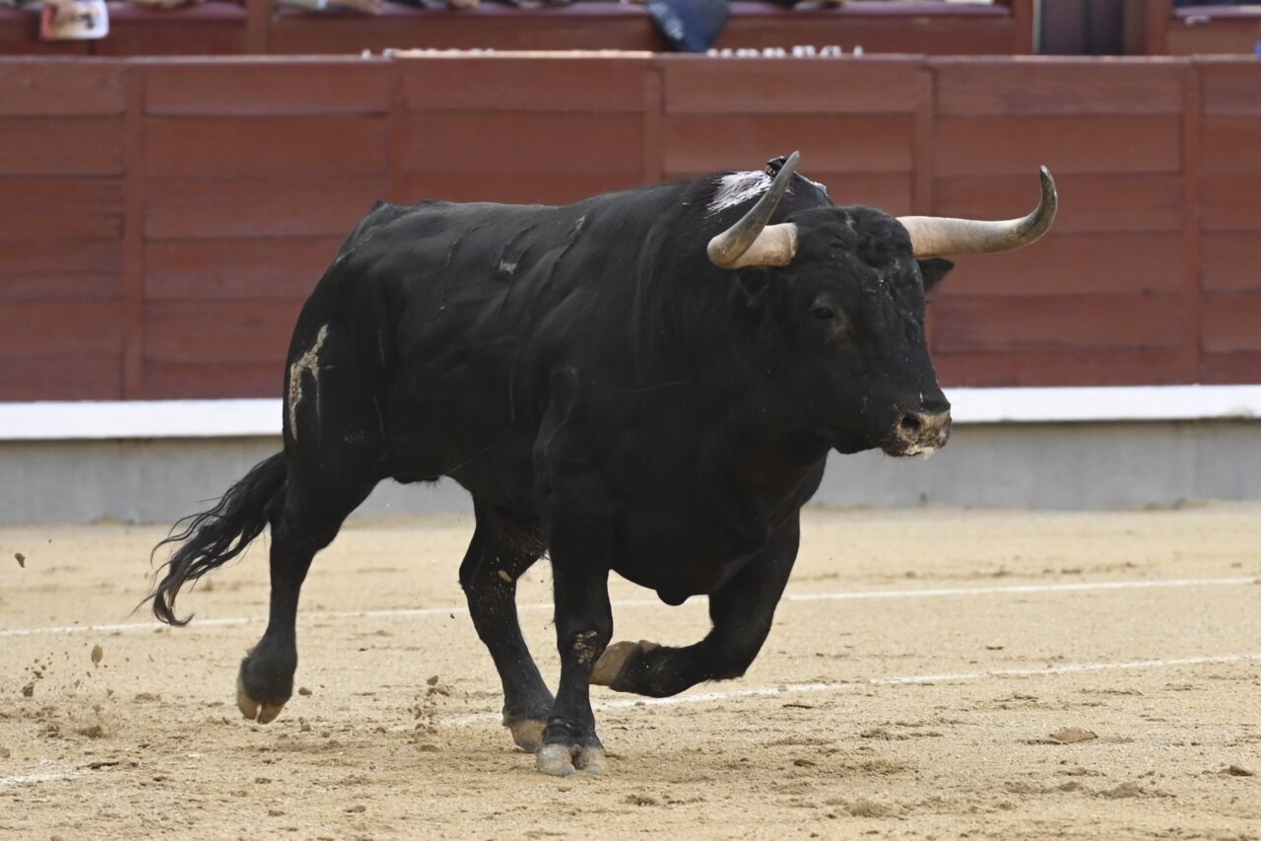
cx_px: 630
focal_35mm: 300
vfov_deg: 4.6
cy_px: 420
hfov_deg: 6.9
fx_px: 10506
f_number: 4.5
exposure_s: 1/800
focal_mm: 200
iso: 1250
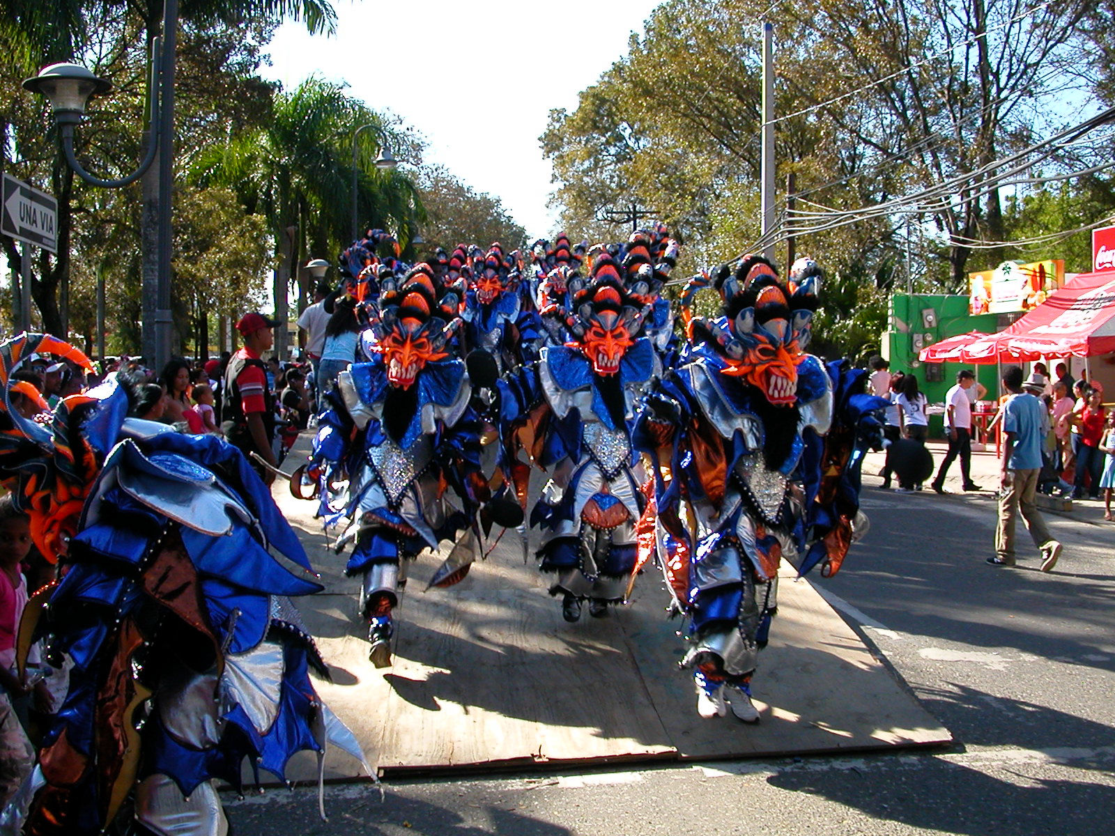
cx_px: 558
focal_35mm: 37
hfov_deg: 50.1
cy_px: 418
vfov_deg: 38.7
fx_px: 1192
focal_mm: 5.6
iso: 100
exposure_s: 1/231
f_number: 4.5
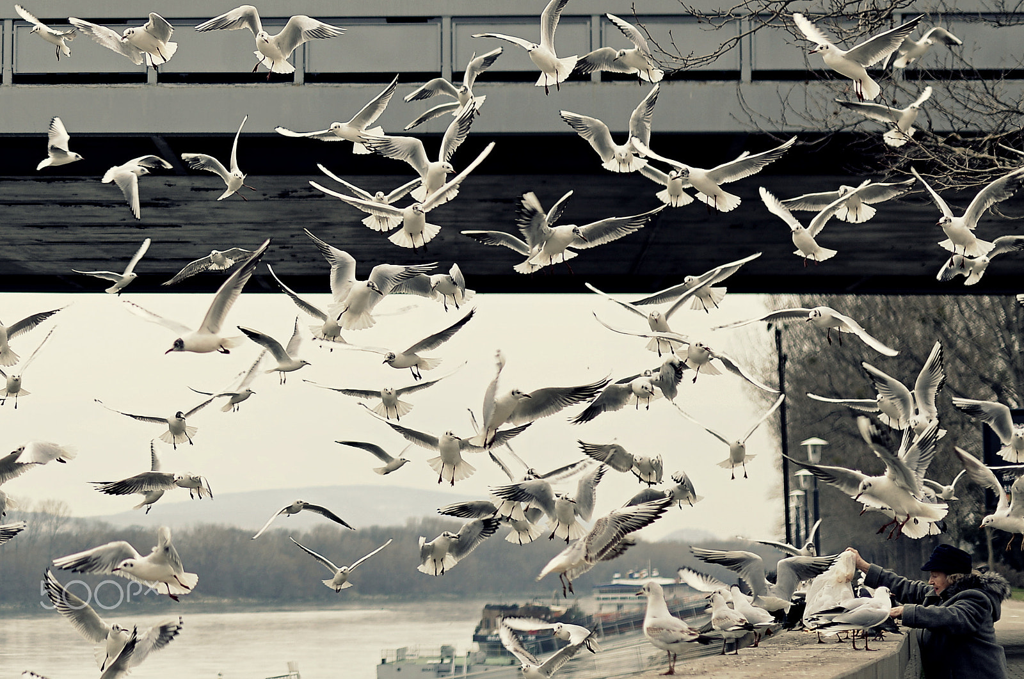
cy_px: 340
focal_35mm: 50
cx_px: 512
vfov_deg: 26.9
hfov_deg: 39.7
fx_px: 1420
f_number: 2.5
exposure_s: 1/500
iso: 100
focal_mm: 50
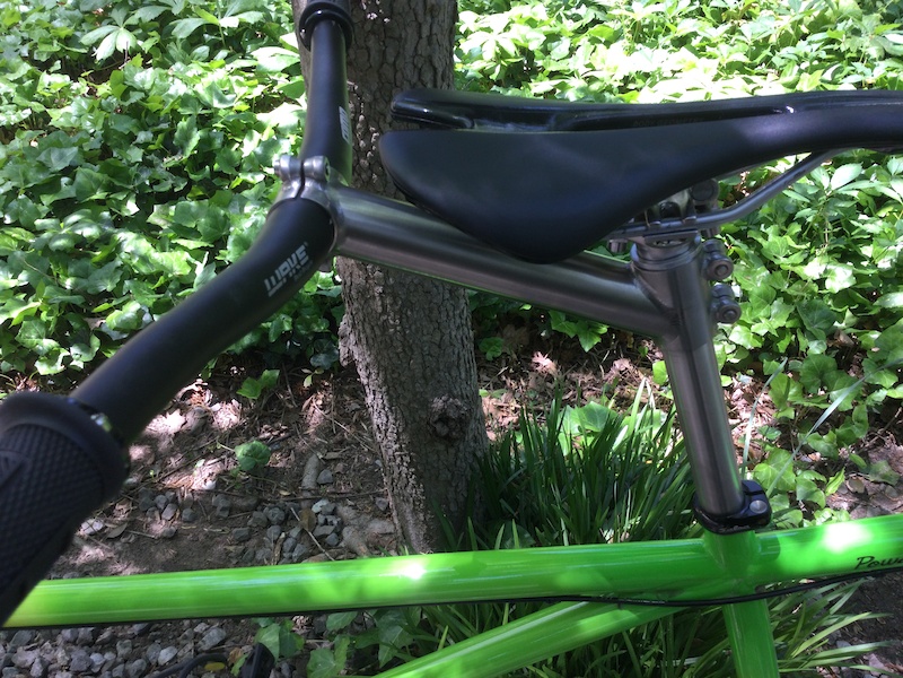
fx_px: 809
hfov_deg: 58.4
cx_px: 452
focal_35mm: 31
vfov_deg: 45.4
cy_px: 339
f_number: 2.4
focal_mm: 3.3
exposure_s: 1/60
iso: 25
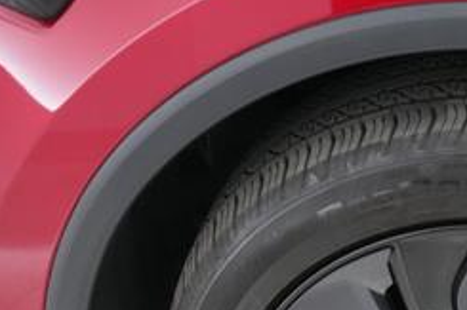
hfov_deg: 26.4
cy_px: 358
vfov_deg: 17.9
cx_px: 454
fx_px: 946
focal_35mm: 73
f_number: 2.8
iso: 6400
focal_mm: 28
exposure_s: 1/250
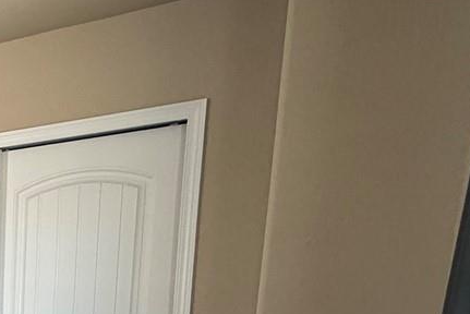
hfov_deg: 27.6
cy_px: 451
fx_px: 705
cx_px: -203
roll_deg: +3.4
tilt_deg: -10.4
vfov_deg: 21.6
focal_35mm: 54
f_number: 2.2
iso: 250
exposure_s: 1/121
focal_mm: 2.22
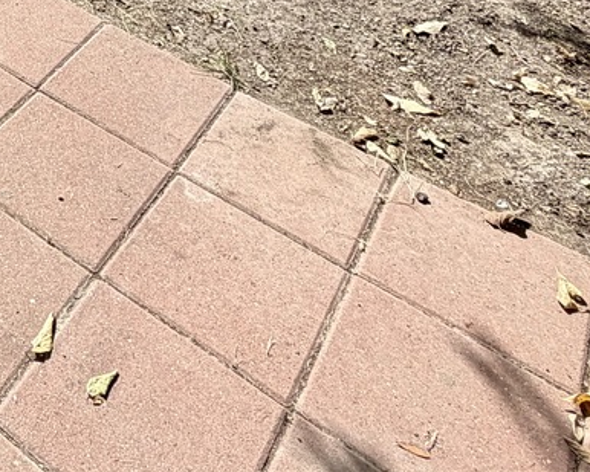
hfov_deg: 30.8
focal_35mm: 51
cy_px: -299
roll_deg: +1.5
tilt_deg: -15.6
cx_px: -122
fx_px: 891
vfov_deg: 22.3
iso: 32
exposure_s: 1/770
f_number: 2.2
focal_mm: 2.22
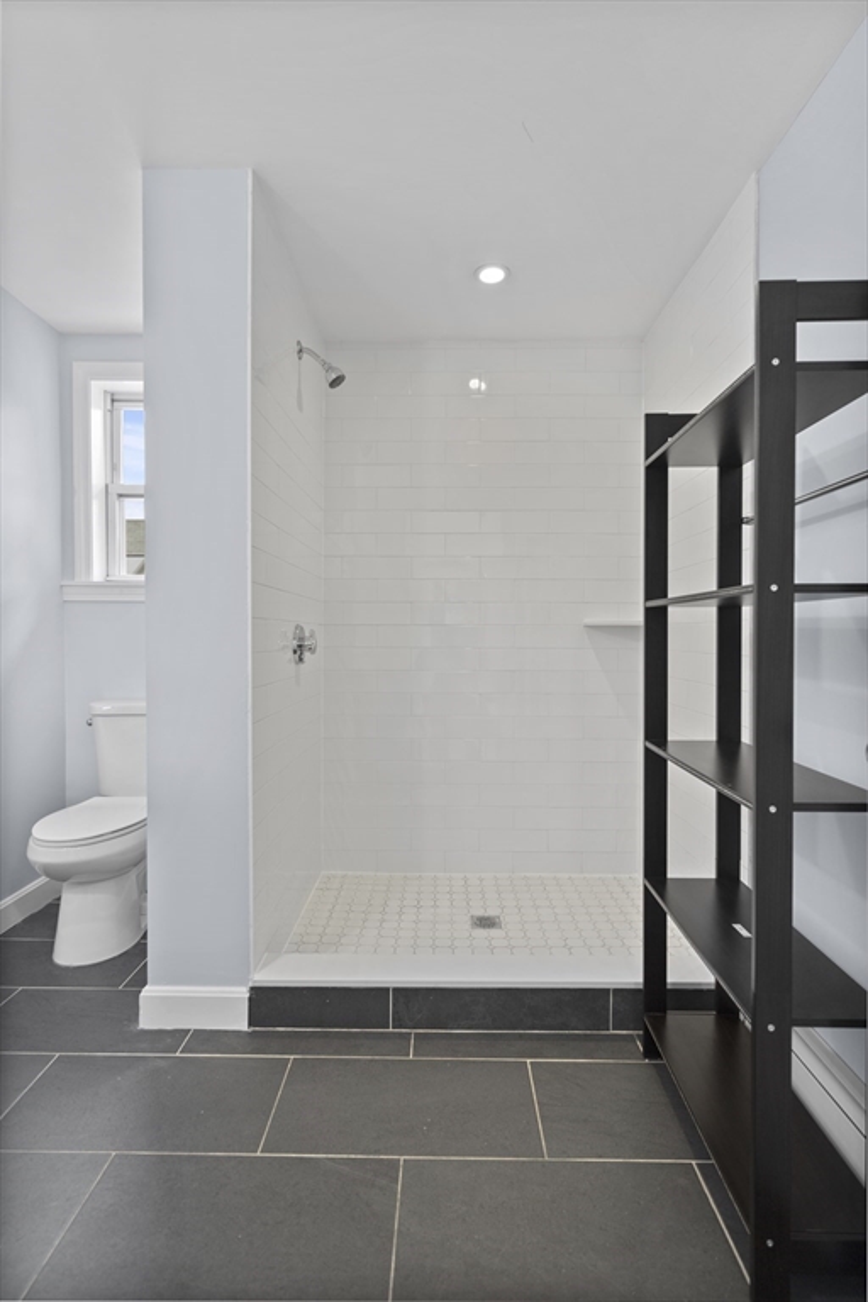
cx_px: 434
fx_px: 615
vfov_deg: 93.3
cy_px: 651
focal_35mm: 17
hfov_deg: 70.4
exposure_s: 1/10
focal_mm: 17
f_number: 4
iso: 320
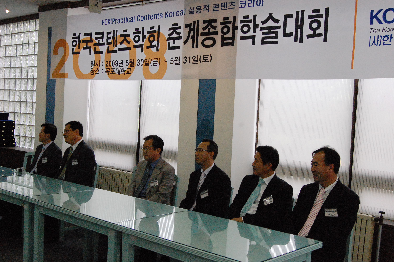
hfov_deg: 43.6
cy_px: 131
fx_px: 492
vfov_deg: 29.8
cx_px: 197
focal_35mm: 45
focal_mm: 30
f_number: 8
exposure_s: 1/400
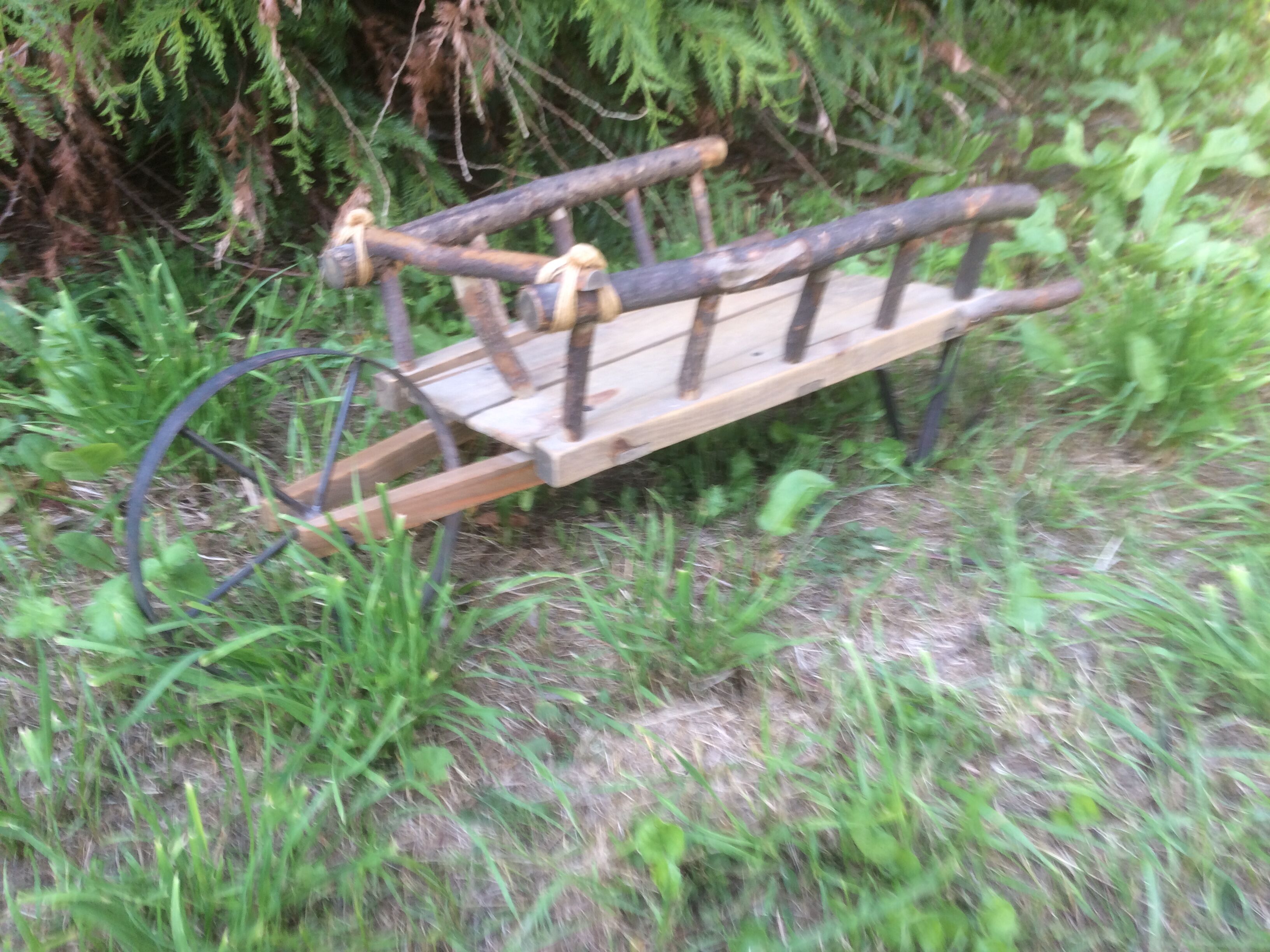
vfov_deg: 48.2
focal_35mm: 29
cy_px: 476
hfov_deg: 61.7
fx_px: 1064
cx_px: 635
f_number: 2.2
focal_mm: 4.15
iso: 40
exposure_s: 1/50
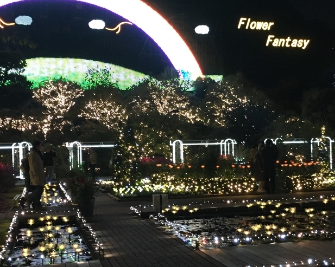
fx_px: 466
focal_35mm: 47
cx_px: 178
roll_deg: +1.5
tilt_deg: -0.2
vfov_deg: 32.1
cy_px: 132
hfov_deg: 39.5
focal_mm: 4.15
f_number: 2.2
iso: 200
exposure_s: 1/17
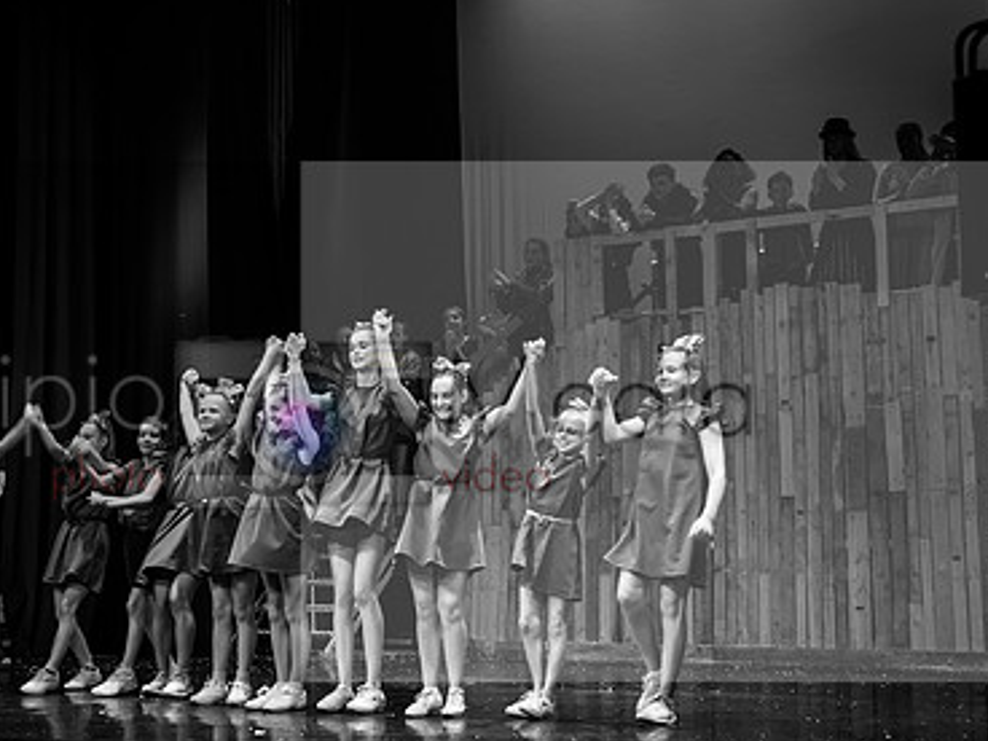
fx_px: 2055
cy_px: 405
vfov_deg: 20.4
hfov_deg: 27.0
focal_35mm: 72
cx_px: 391
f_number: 2.8
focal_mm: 38
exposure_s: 1/80
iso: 400
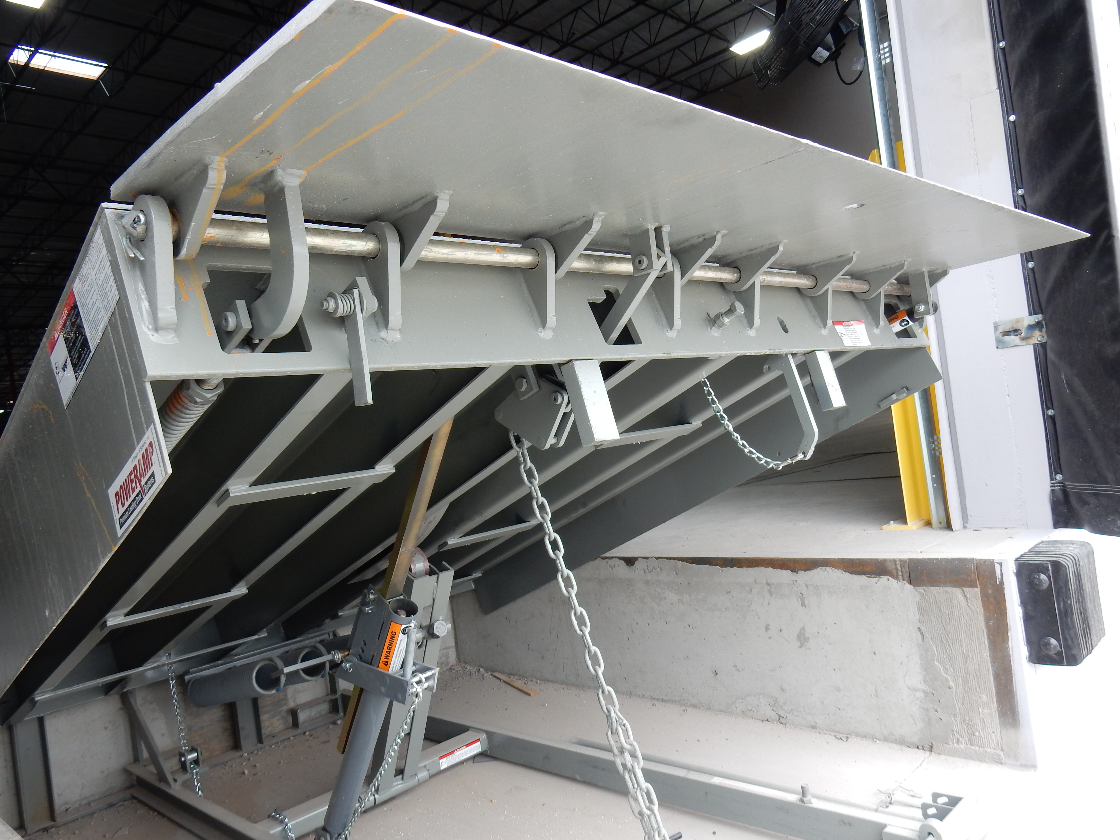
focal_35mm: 25
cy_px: 420
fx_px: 809
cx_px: 560
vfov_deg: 54.9
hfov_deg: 69.4
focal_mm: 4.5
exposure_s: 1/50
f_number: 3.7
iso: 125
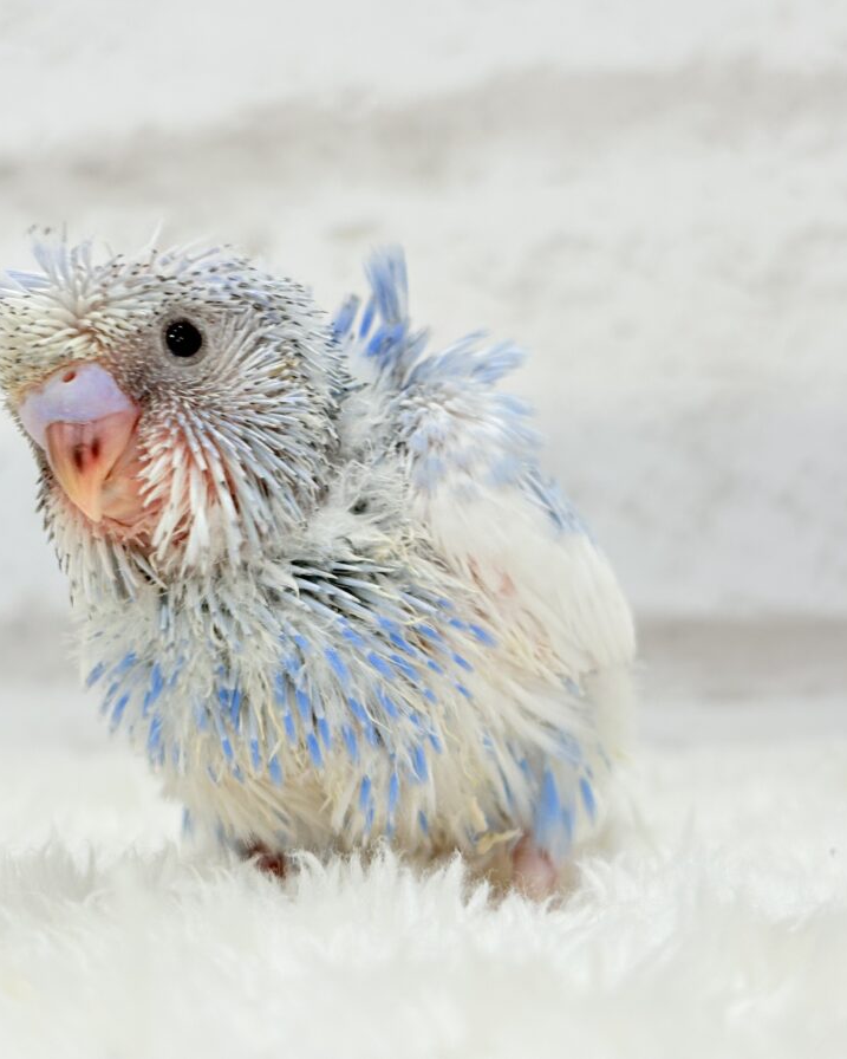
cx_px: 343
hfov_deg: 22.5
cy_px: 530
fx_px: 2130
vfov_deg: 27.9
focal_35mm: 68
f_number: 1.6
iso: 32
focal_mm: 5.96
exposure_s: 1/50
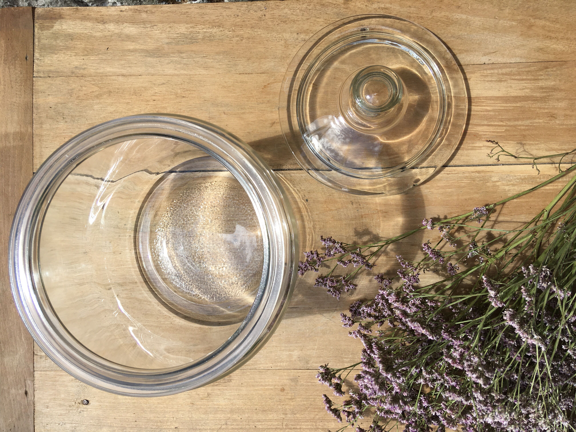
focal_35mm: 29
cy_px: 216
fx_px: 483
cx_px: 288
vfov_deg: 48.2
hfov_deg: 61.7
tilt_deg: -84.9
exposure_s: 1/836
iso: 25
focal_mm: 4.15
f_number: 2.2
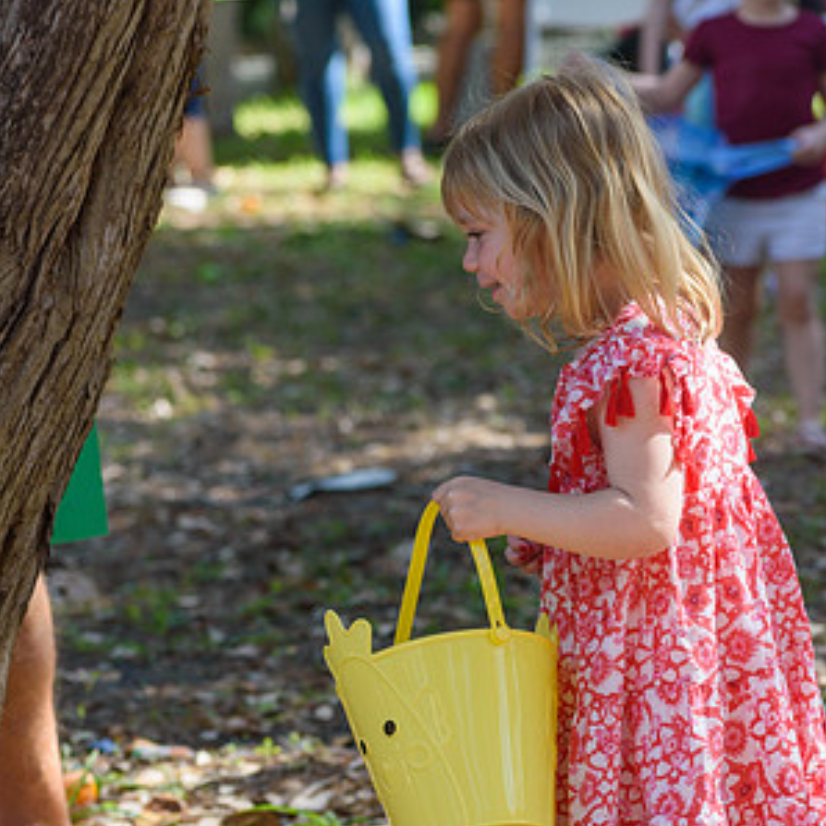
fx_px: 6236
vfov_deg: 7.6
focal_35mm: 231
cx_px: 413
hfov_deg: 7.6
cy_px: 560
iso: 250
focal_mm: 120
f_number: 5.6
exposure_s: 1/500
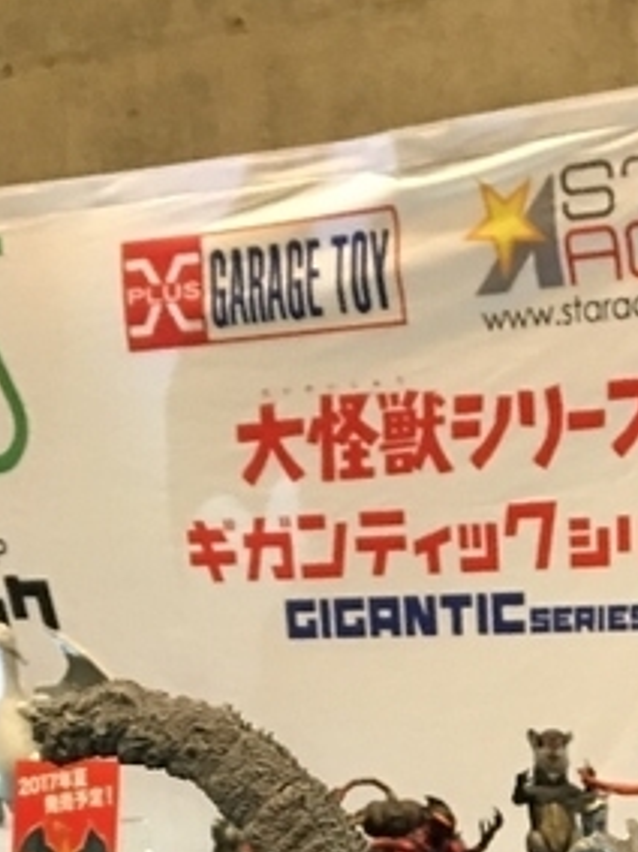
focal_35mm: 82
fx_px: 2017
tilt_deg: -10.4
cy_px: 1045
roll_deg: +2.0
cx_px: 816
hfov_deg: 17.0
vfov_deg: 21.9
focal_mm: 4.15
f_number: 2.2
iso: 80
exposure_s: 1/15
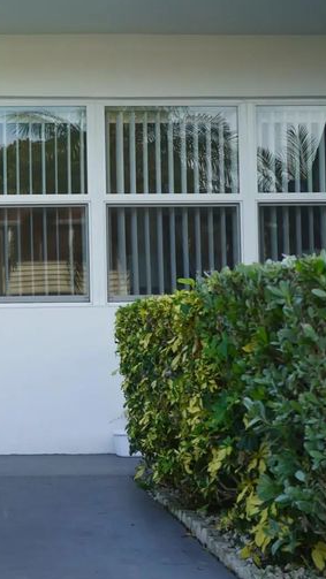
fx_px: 1321
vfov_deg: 24.7
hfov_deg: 13.9
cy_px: 327
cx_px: 6
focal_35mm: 86
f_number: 5
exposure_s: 1/125
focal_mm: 43
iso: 100
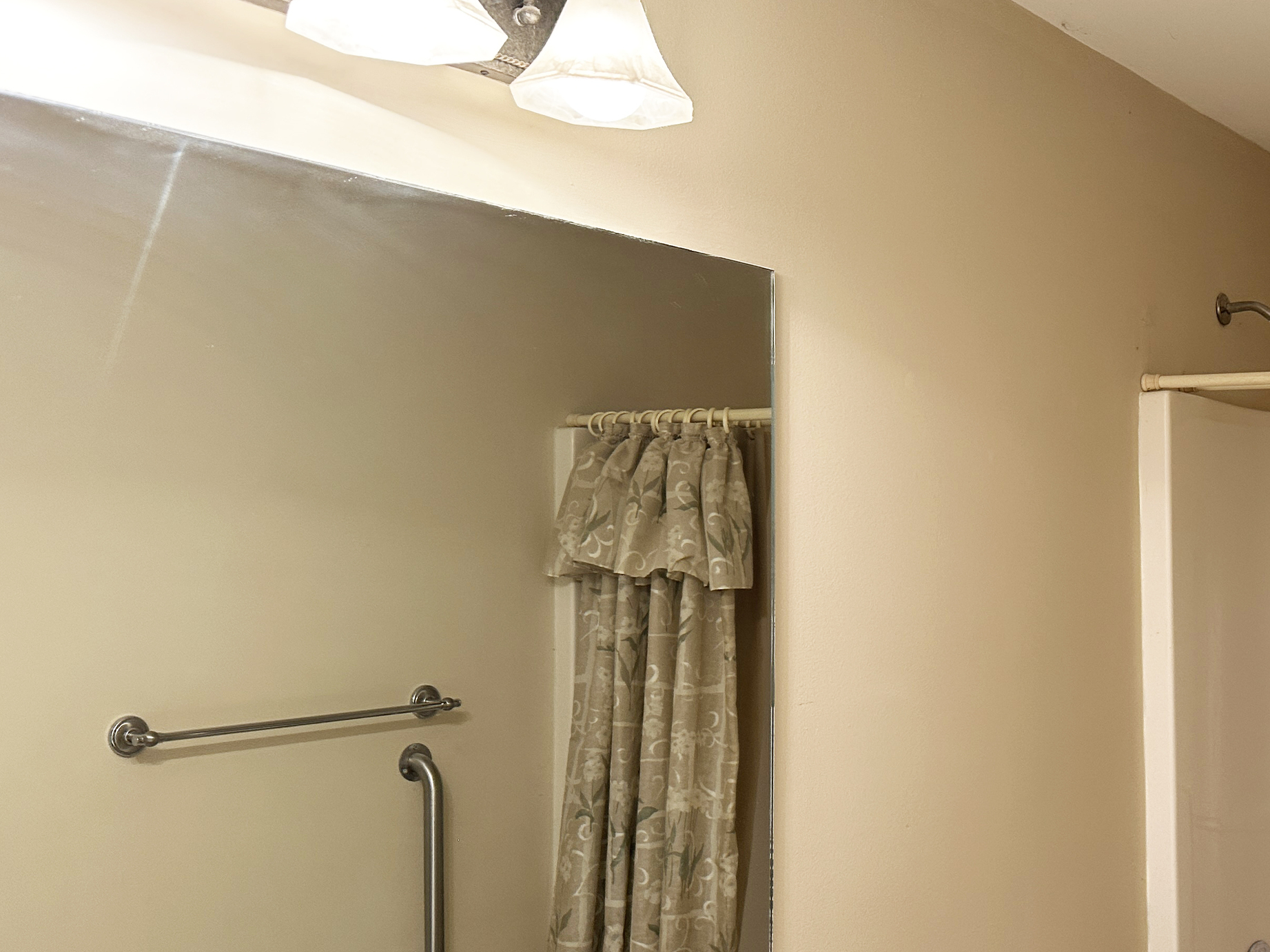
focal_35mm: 40
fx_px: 1467
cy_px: 494
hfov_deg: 44.8
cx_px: 987
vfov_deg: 36.0
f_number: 1.78
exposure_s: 1/60
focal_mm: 6.86
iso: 200
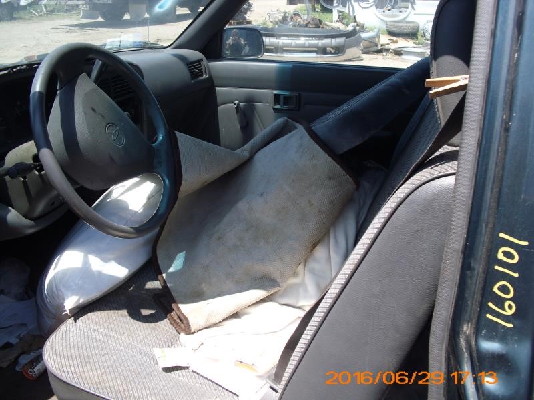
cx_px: 267
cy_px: 200
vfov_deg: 39.7
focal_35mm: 36
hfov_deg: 51.4
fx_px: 555
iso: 80
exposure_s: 1/400
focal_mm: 6.3
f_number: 3.1
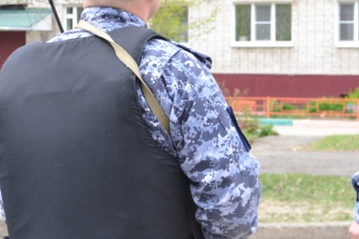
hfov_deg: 21.7
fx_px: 927
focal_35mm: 93
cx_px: 263
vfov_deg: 14.7
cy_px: 112
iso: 320
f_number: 5.6
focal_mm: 32
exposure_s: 1/125
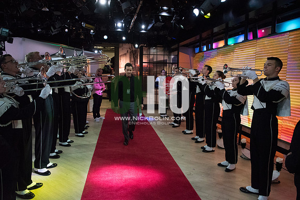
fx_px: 200
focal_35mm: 24
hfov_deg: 73.7
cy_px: 100
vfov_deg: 53.2
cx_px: 150
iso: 12800
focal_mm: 24
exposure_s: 1/1250
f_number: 5.6
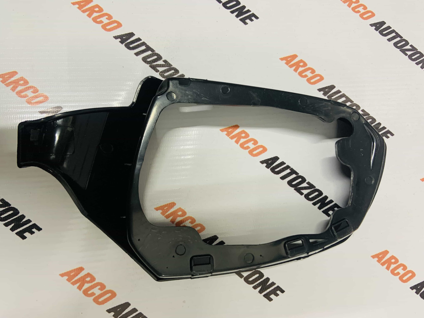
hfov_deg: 67.3
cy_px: 159
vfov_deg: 53.1
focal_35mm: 26
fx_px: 318
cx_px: 212
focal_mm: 4.25
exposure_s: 1/50
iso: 160
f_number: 1.8
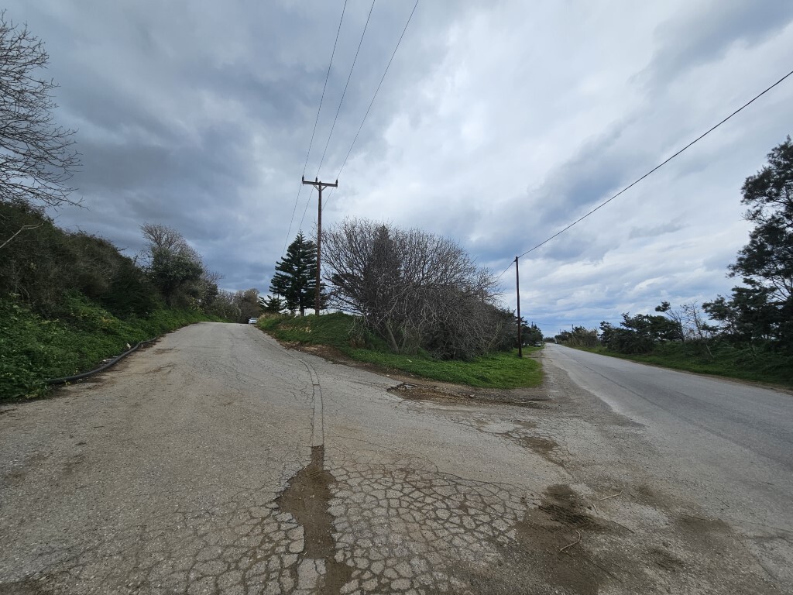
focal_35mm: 13
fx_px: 298
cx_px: 396
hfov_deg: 106.2
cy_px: 298
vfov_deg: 89.9
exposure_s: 1/1765
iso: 50
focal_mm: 2.2
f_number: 2.2
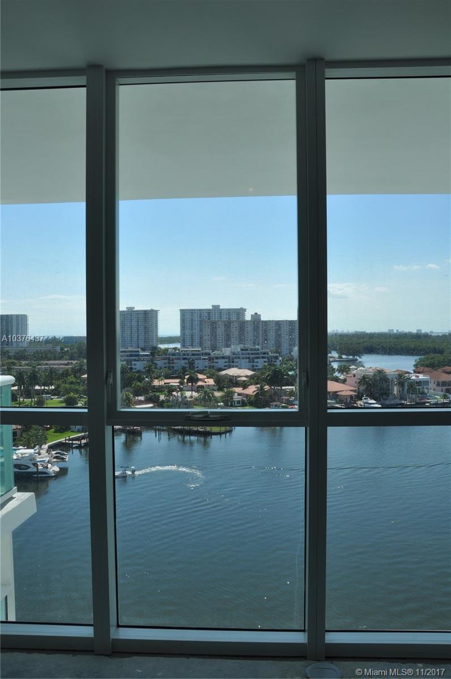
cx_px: 226
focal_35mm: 30
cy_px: 340
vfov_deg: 62.0
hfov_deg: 43.5
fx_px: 566
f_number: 14
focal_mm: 20
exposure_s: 1/200
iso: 200
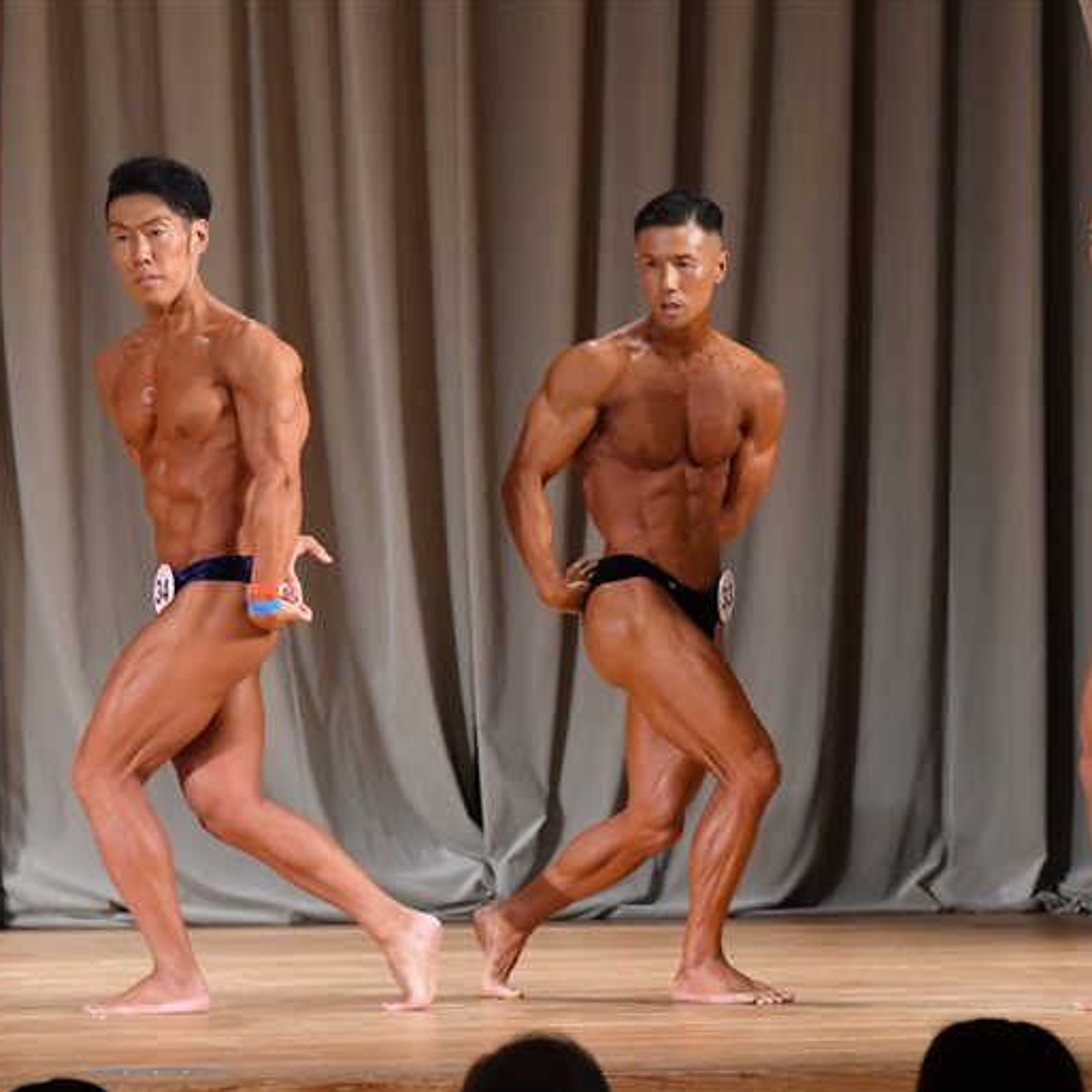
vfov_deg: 5.7
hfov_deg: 5.7
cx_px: 642
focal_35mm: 308
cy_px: 547
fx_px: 10993
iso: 5000
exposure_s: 1/400
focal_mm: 160
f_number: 5.6
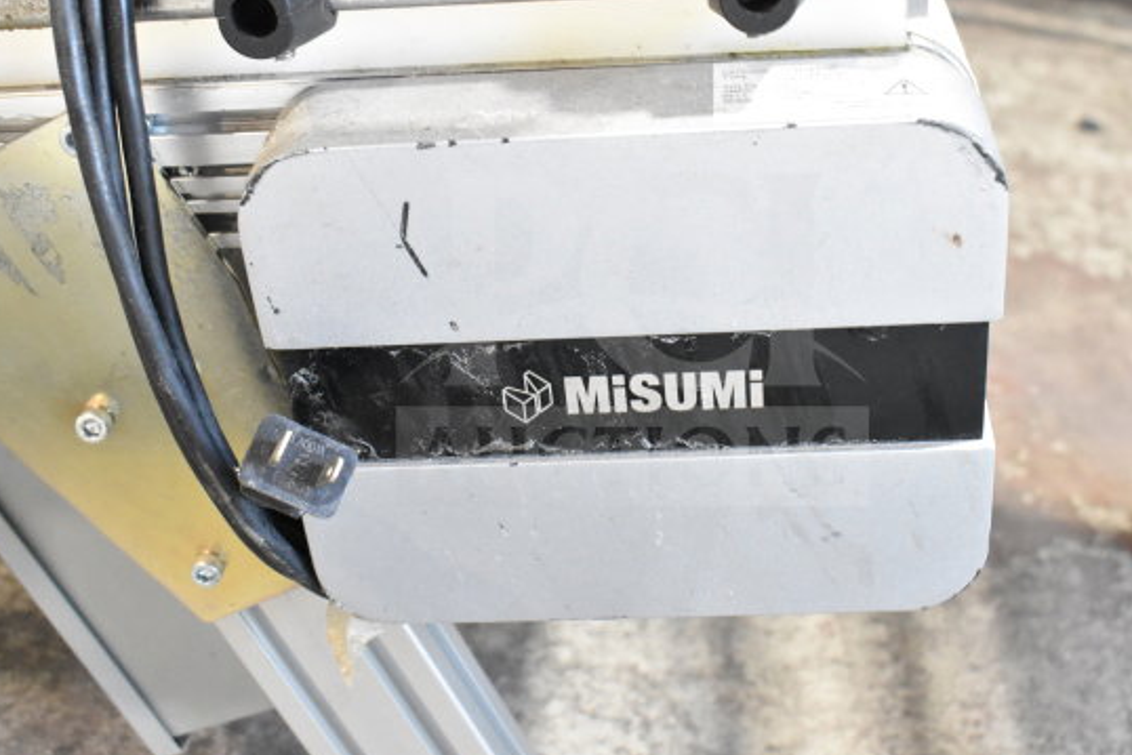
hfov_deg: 38.8
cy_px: 340
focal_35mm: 51
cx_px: 631
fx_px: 1604
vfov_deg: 26.5
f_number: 7.1
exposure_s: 1/200
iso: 6400
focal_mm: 30
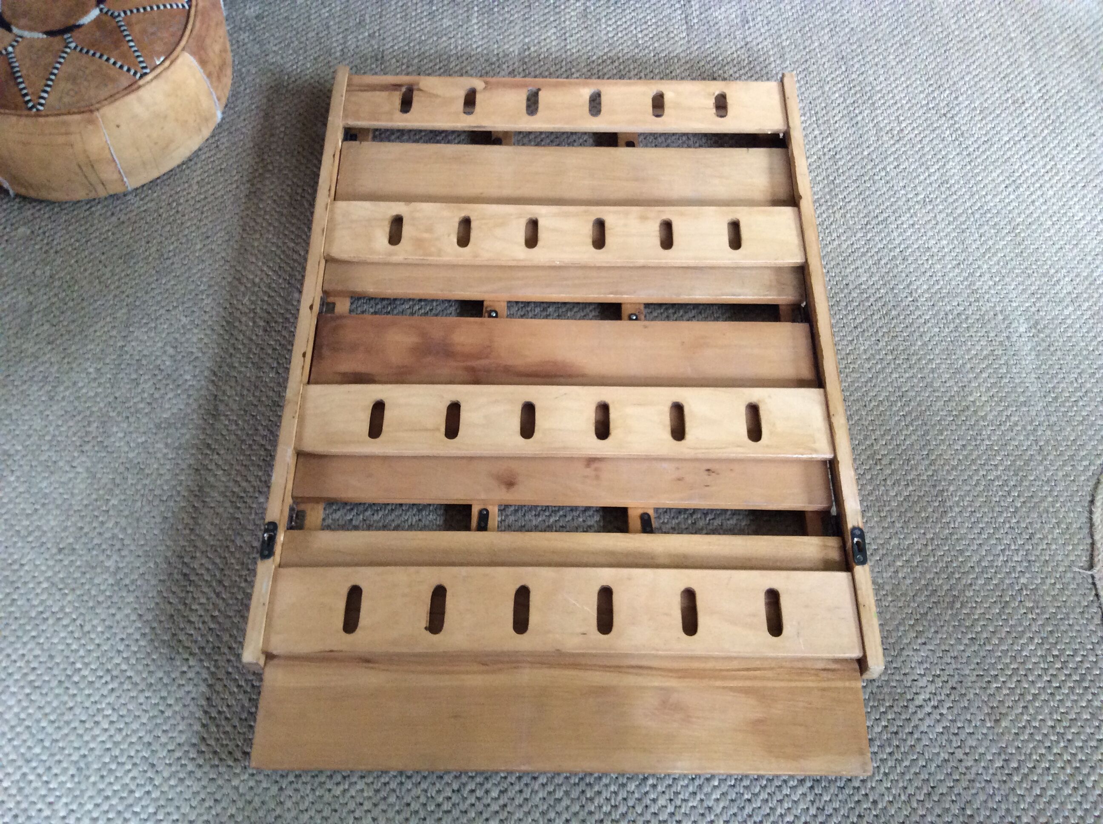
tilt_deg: -60.0
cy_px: 412
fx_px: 1018
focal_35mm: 32
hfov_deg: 56.9
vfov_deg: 44.1
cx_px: 552
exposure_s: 1/25
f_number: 2.4
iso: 160
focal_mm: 3.3
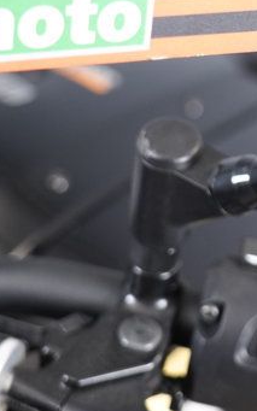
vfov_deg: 14.4
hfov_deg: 9.0
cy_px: 89
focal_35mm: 144
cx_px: 320
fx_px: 1614
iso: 1600
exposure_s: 1/100
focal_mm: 47
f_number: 4
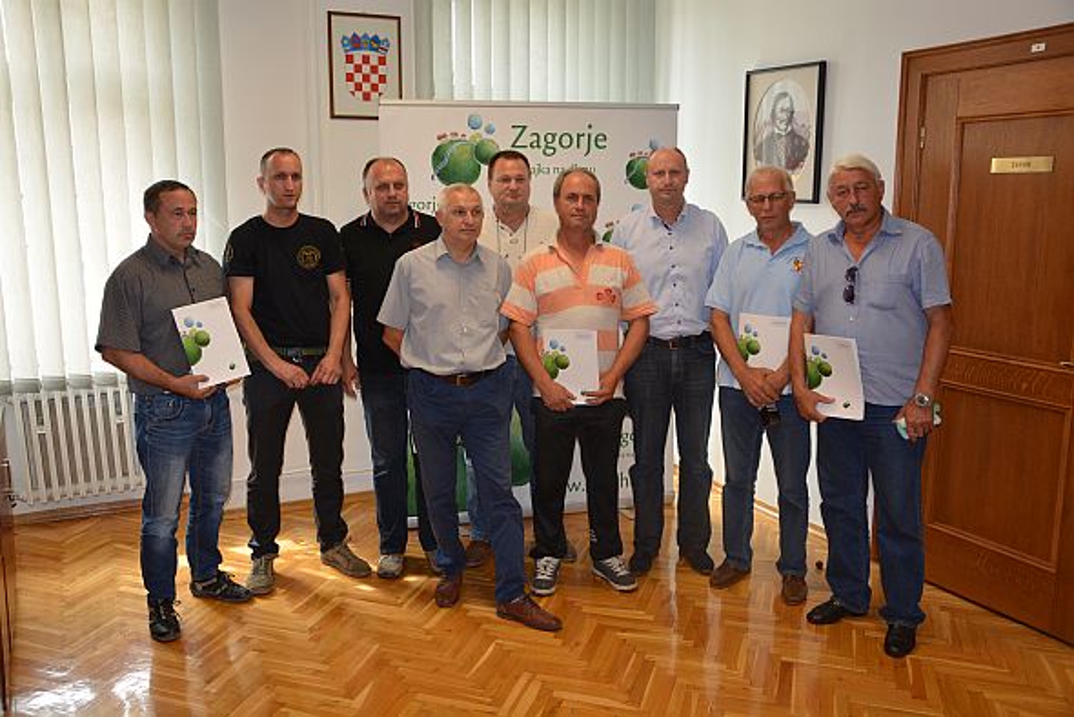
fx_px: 940
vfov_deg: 41.8
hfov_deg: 59.5
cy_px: 358
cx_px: 537
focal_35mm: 32
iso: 400
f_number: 3.8
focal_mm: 21
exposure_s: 1/125
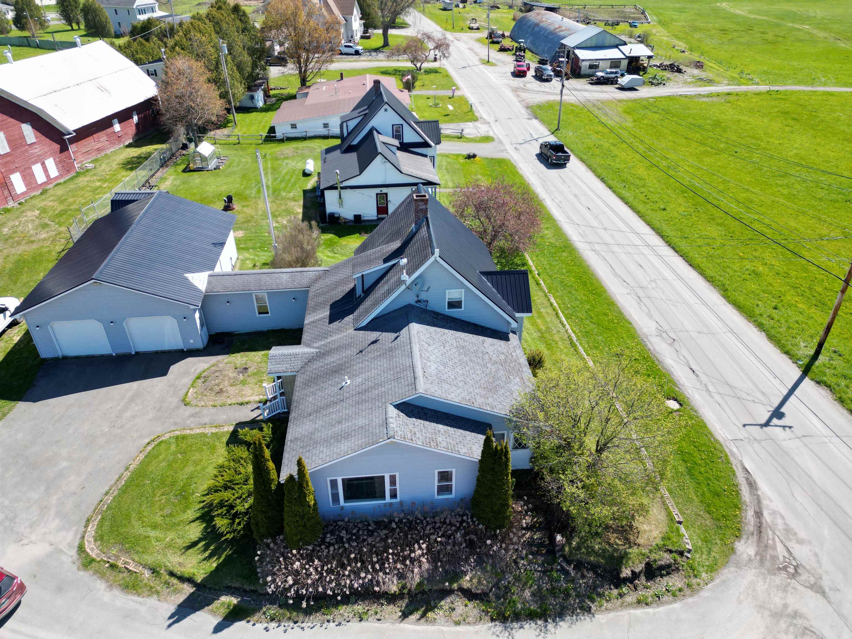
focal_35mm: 24
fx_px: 591
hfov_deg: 71.6
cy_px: 320
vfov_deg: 56.8
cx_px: 426
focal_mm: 6.72
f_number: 1.7
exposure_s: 1/2500
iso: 150
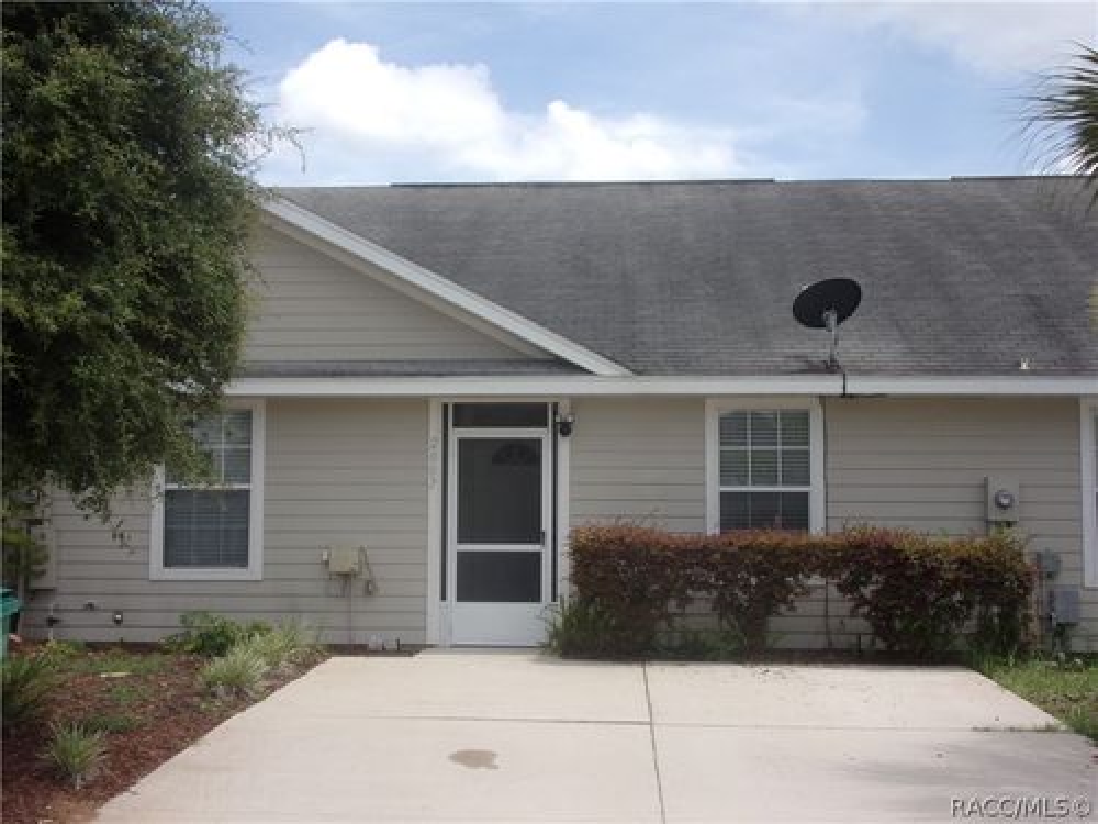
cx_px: 549
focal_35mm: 39
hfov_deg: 47.9
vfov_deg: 36.8
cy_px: 412
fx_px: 1237
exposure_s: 1/800
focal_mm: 7
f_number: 3.9
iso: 80
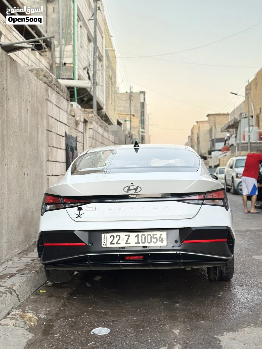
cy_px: 174
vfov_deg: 39.7
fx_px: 484
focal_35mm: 48
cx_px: 131
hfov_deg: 30.3
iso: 125
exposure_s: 1/90
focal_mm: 6.86
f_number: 1.78
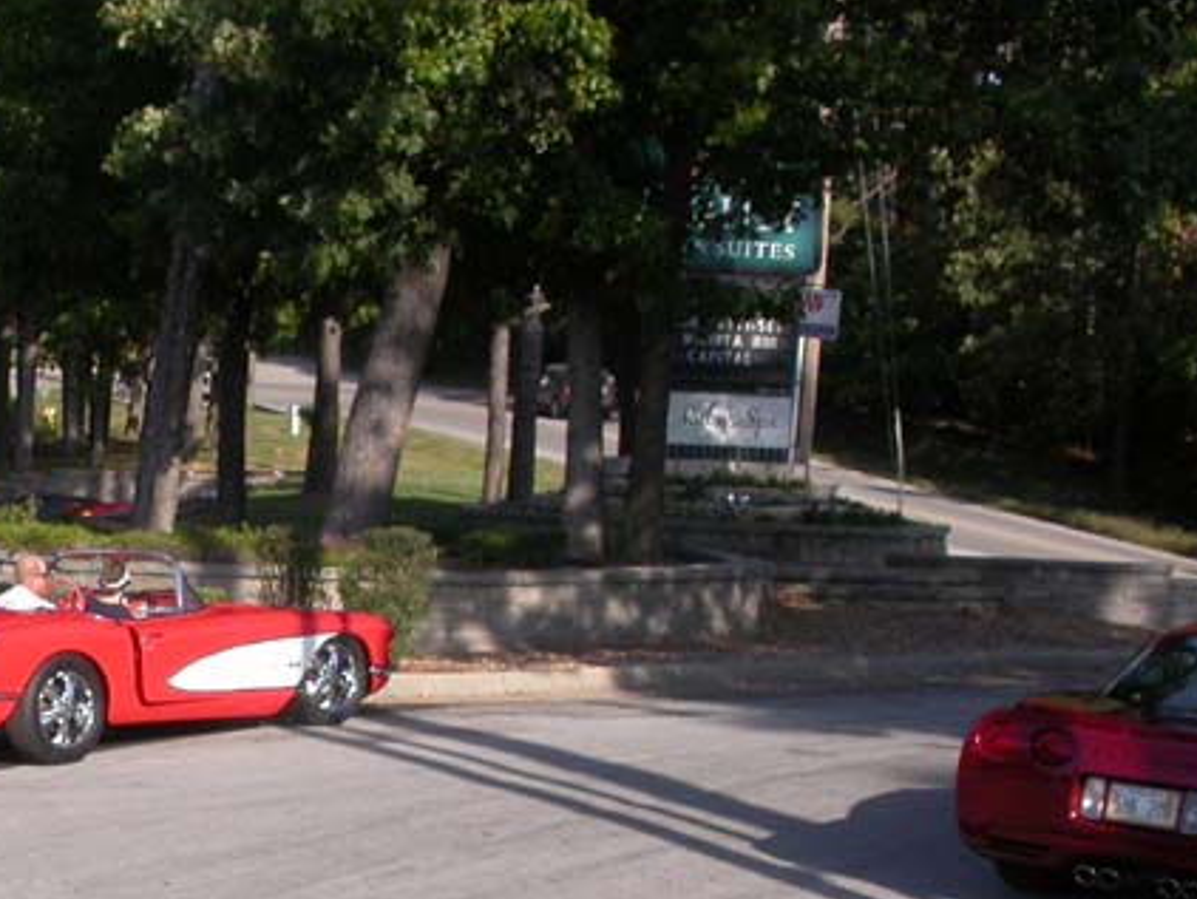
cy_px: 732
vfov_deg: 20.2
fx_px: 2491
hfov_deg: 26.1
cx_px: 96
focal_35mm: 72
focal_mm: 7.85
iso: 100
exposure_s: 1/260
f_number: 6.7
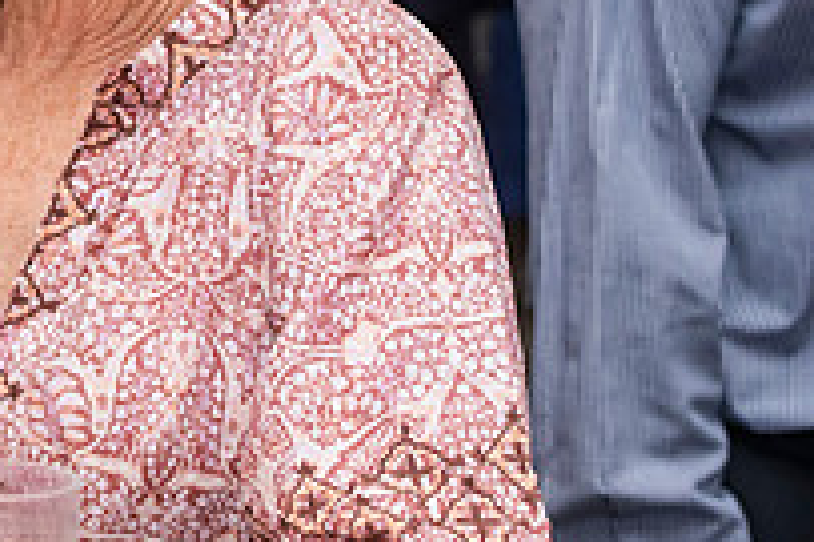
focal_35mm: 166
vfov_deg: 8.2
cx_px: -273
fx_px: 3750
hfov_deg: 12.0
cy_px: -70
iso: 1250
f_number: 4
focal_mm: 58
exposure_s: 1/125
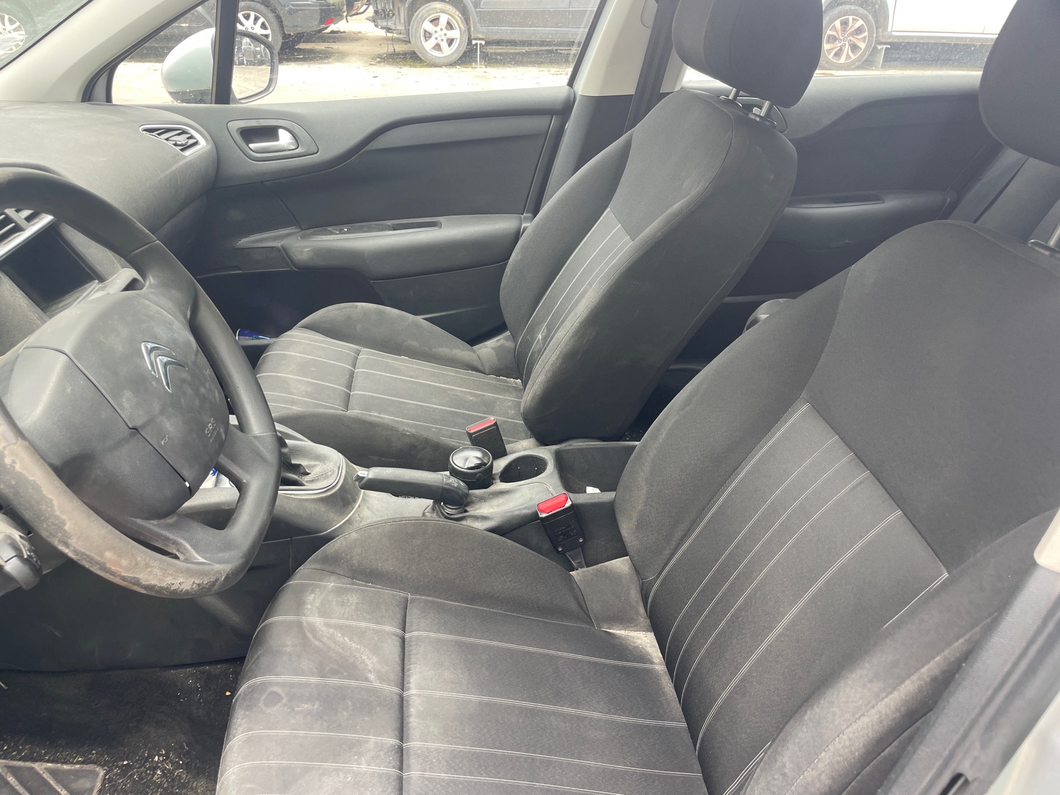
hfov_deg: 67.3
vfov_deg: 53.1
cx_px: 530
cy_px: 398
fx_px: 796
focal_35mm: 26
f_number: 1.6
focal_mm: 4.2
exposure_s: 1/121
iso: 40
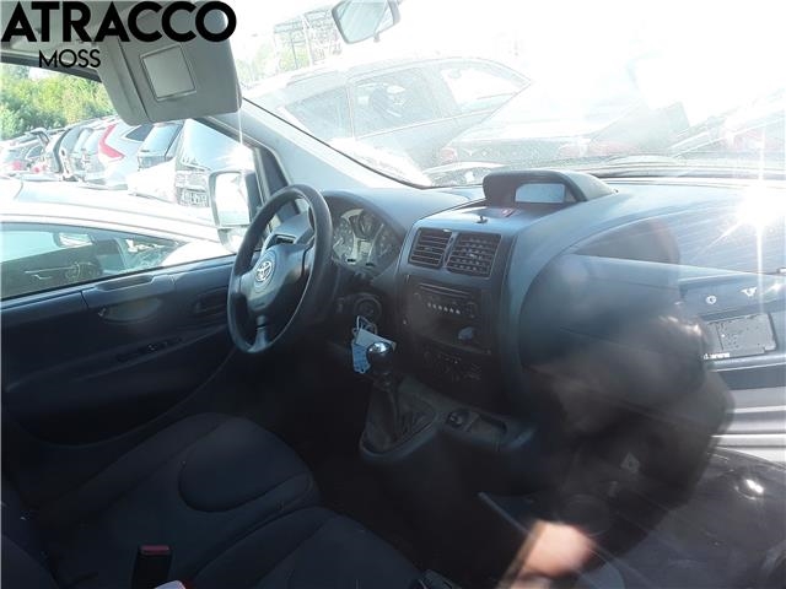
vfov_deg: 49.7
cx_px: 393
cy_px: 294
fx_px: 636
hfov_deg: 63.4
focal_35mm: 28
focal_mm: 2.91
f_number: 1.9
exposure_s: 1/100
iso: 40
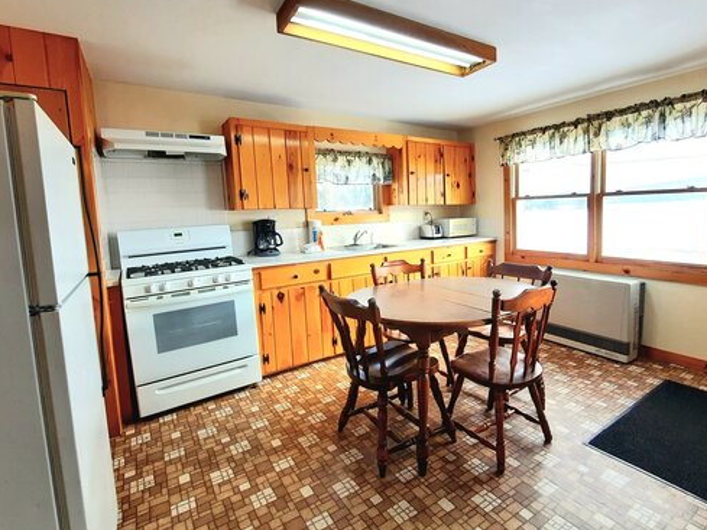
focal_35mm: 17
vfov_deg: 74.7
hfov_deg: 90.2
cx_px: 412
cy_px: 247
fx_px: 347
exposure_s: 1/40
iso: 64
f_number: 2.2
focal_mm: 1.74
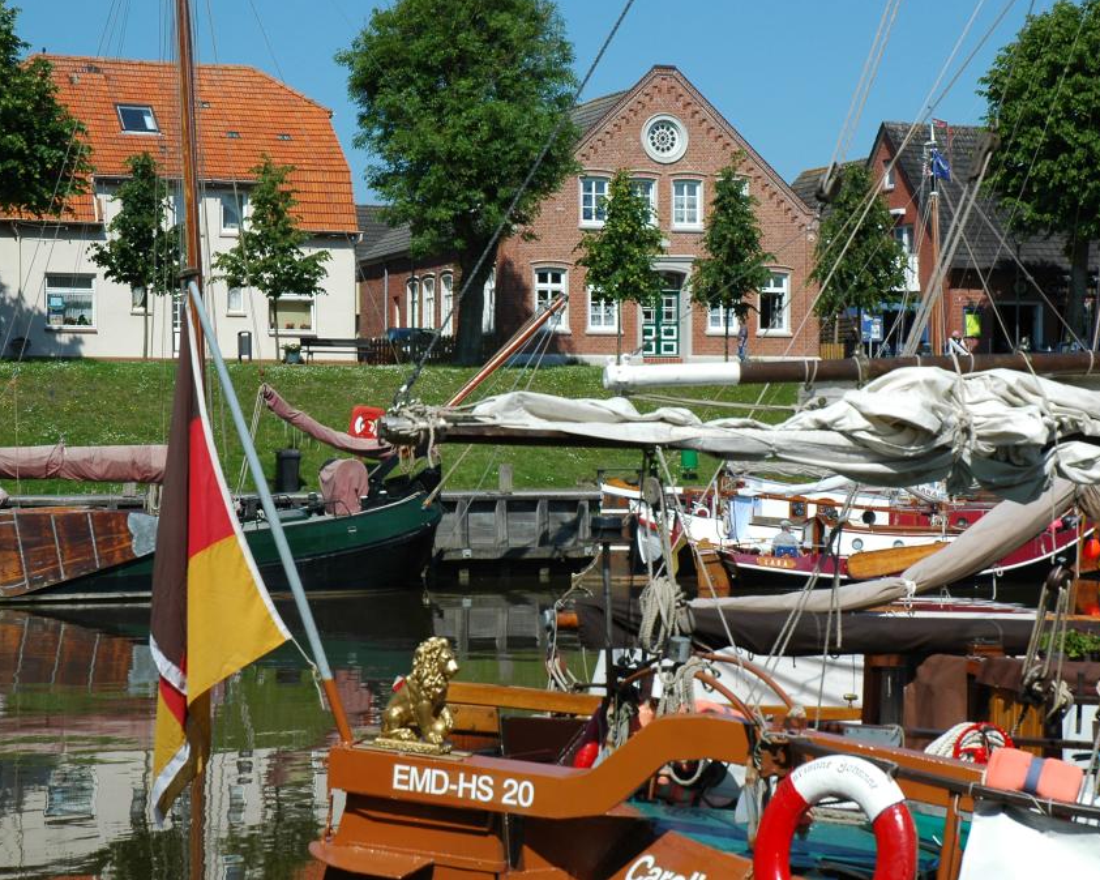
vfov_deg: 18.7
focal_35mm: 82
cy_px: 437
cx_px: 639
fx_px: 2669
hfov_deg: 23.3
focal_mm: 48
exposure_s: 1/320
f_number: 11
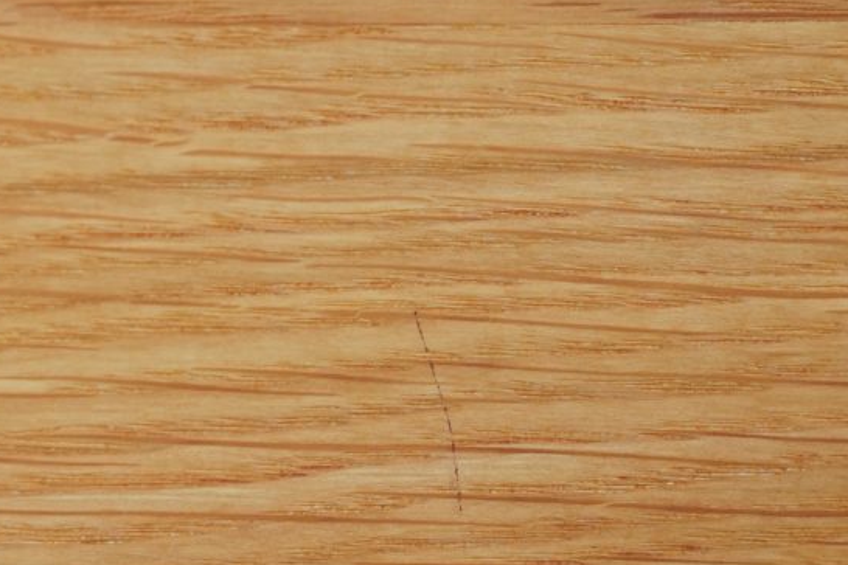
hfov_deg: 12.1
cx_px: -318
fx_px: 3863
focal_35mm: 164
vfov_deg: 8.2
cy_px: 887
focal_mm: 35
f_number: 5
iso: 320
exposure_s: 1/40
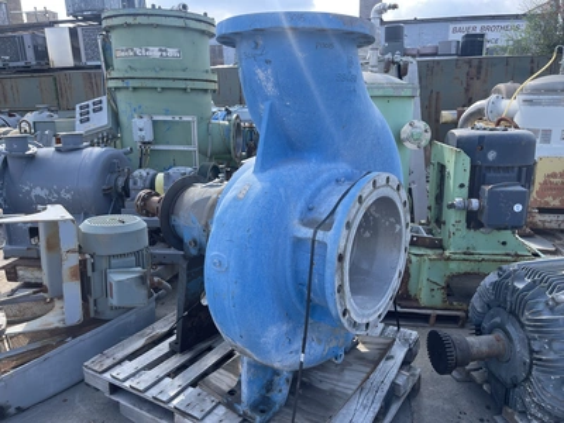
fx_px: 424
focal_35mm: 26
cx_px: 282
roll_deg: +1.9
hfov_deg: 67.3
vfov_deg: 53.1
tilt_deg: -15.1
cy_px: 212
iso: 32
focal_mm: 5.1
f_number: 1.6
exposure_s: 1/861
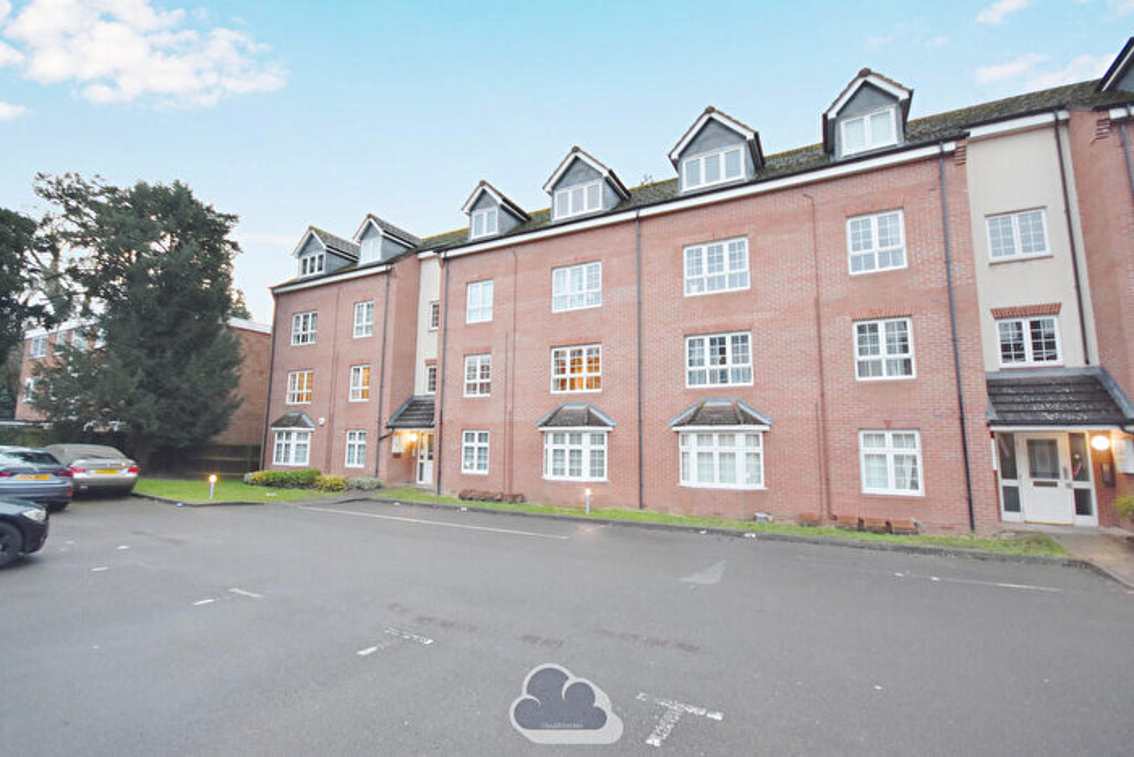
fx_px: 473
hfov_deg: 100.4
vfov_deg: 77.4
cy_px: 378
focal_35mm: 15
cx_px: 567
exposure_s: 1/80
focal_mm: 10
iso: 800
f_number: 4.5
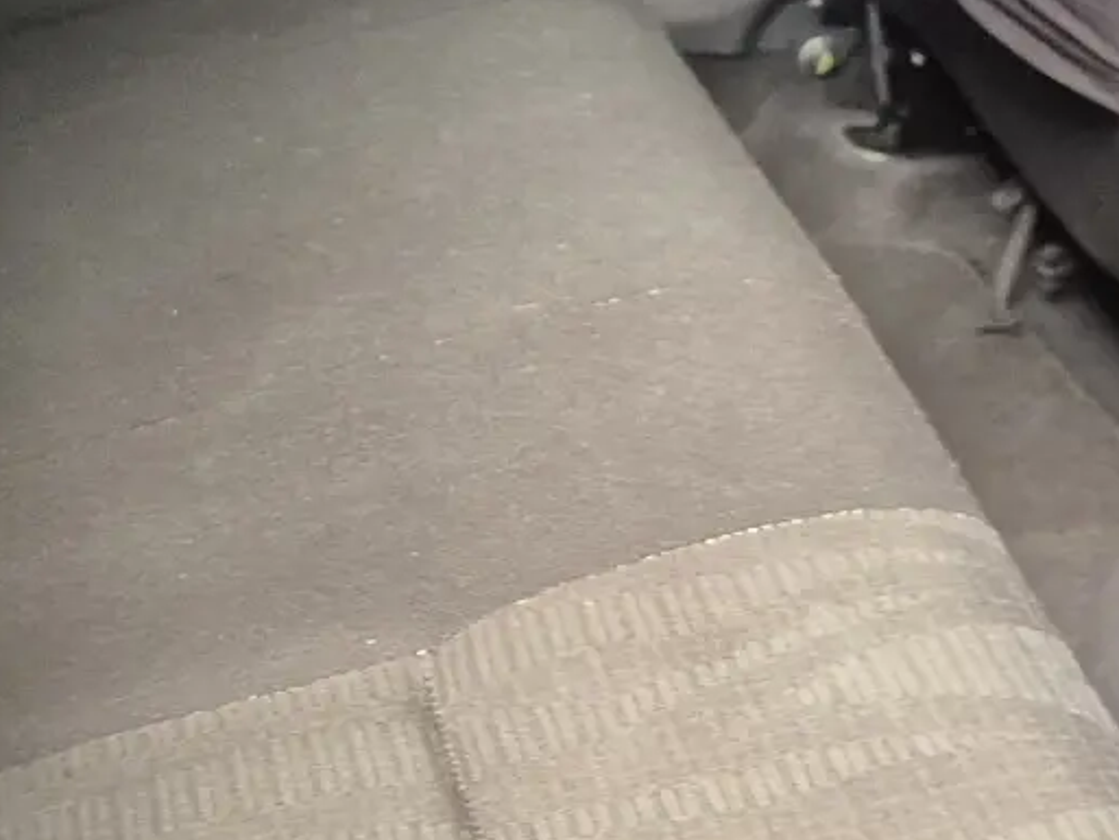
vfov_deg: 17.1
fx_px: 2781
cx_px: 198
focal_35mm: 86
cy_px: 266
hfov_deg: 22.4
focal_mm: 5.4
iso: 1600
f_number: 1.8
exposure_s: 1/100
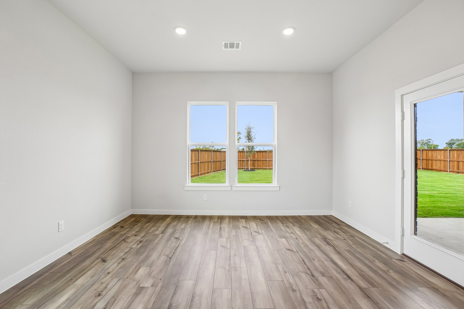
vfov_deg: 77.3
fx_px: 193
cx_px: 232
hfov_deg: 100.4
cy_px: 154
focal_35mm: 15
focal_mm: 10
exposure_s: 1/160
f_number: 8
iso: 400
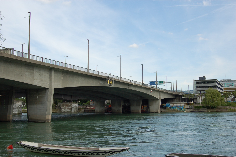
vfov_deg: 28.9
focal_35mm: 46
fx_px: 305
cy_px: 78
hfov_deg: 42.4
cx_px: 118
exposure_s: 1/320
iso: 400
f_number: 10
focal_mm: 31
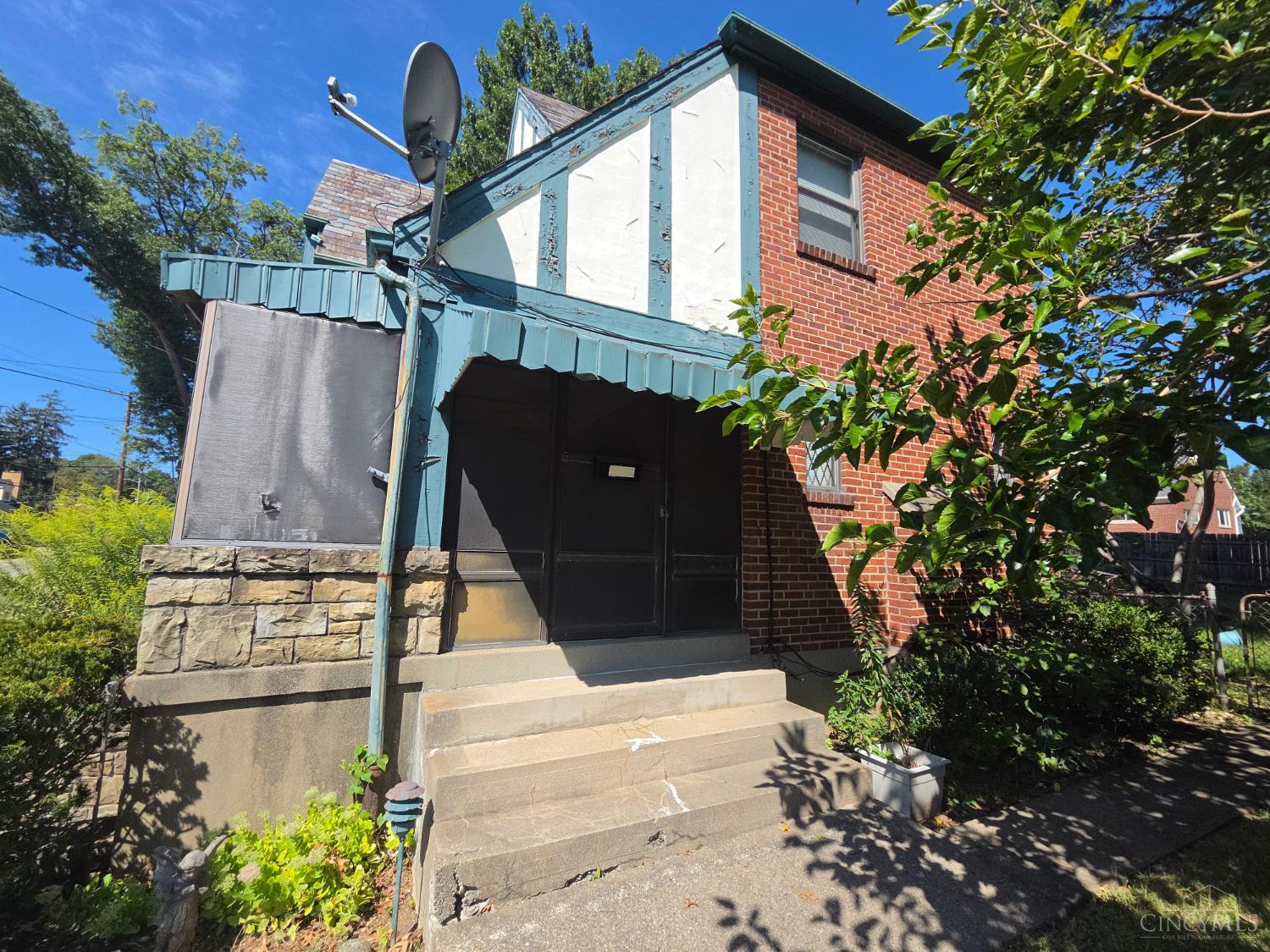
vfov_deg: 89.9
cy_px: 476
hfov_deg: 106.2
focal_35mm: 13
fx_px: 477
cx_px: 635
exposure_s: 1/1279
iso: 50
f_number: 2.2
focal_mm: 2.2
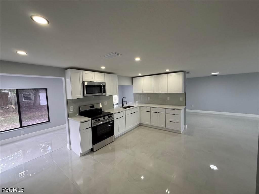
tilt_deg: -2.2
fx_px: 105
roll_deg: +3.1
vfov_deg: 85.7
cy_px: 97
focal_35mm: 14
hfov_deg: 102.1
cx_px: 130
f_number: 2.2
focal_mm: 2.22
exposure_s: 1/120
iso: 160
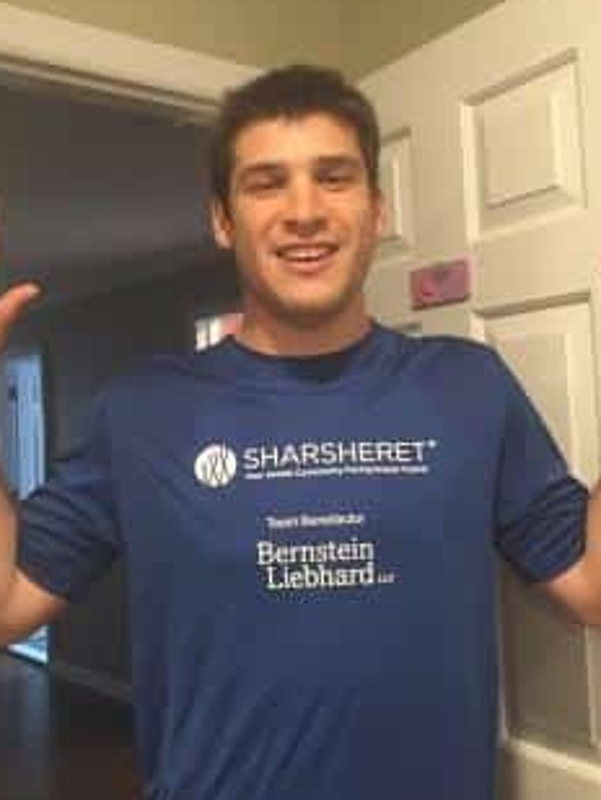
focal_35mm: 42
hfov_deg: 34.4
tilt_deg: +2.5
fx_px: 972
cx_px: 298
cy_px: 375
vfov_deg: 44.8
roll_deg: +2.5
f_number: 2.2
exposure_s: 1/30
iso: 250
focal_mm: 4.15
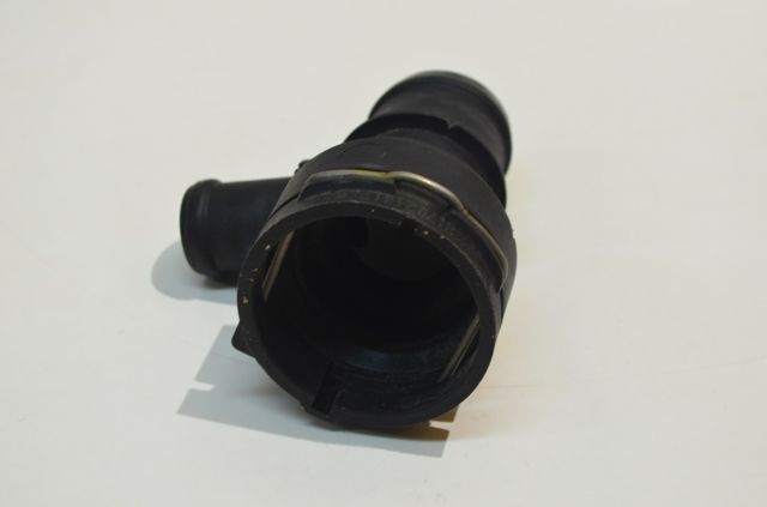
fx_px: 1753
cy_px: 254
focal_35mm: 82
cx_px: 384
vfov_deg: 16.5
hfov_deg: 24.7
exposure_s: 1/25
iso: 400
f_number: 9
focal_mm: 55
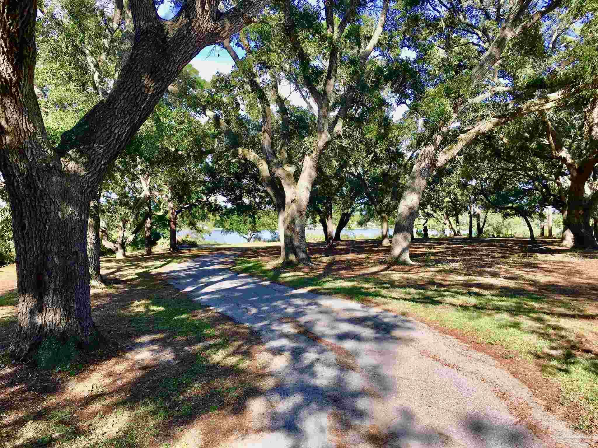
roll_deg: -0.6
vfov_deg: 48.2
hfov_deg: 61.7
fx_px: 501
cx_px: 299
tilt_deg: +1.9
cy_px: 224
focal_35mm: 29
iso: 25
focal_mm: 4.15
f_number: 2.2
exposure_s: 1/460
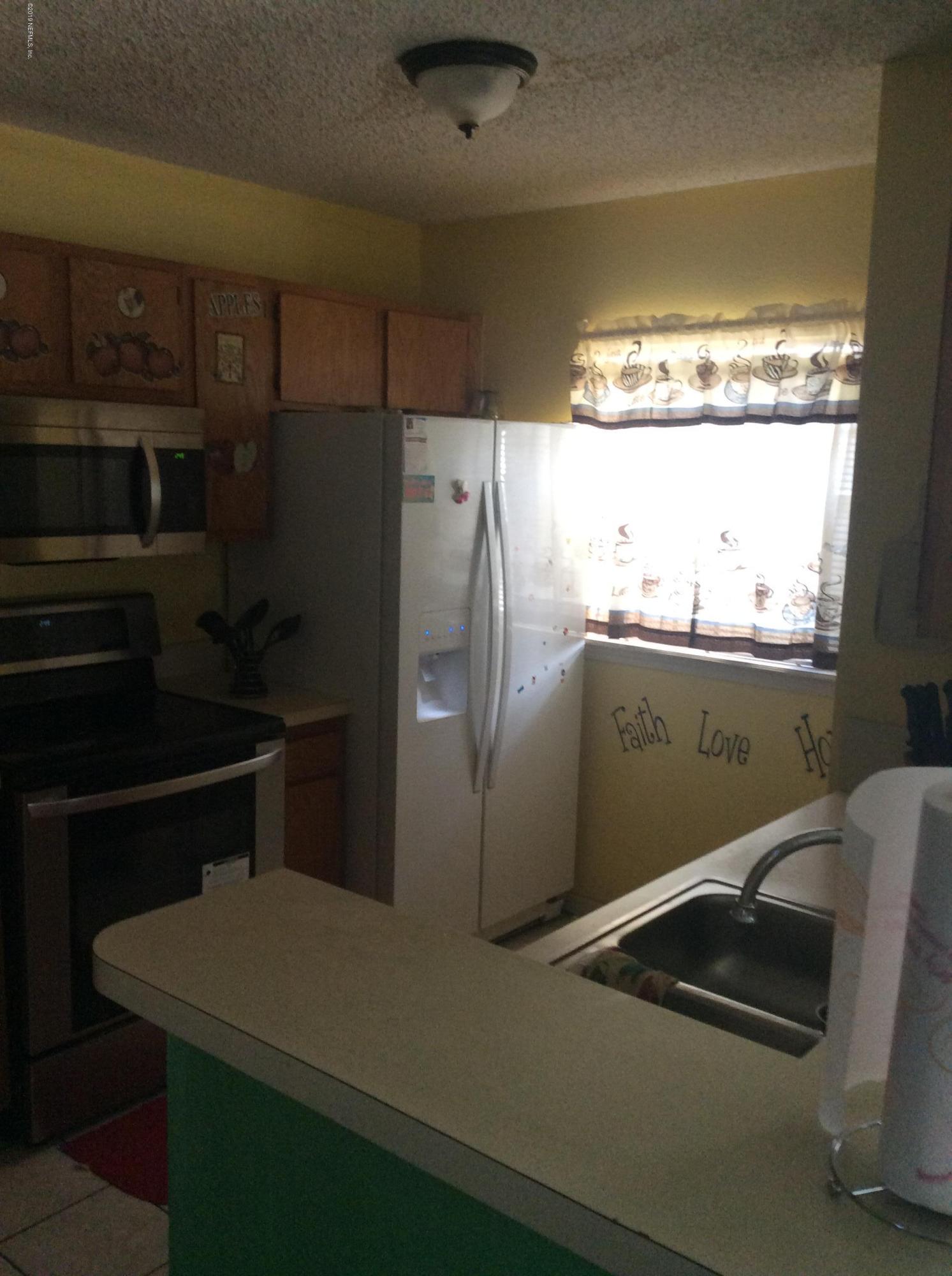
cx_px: 476
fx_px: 1177
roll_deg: -1.2
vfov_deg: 56.9
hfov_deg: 44.0
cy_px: 638
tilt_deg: -9.3
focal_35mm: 32
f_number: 2.4
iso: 125
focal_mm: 3.3
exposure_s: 1/24
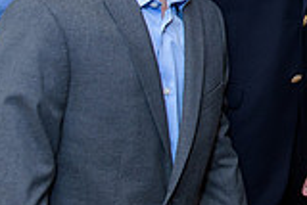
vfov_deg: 14.0
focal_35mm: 94
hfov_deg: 19.1
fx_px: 802
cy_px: -58
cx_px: 455
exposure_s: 1/125
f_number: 3.2
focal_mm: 26
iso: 1600
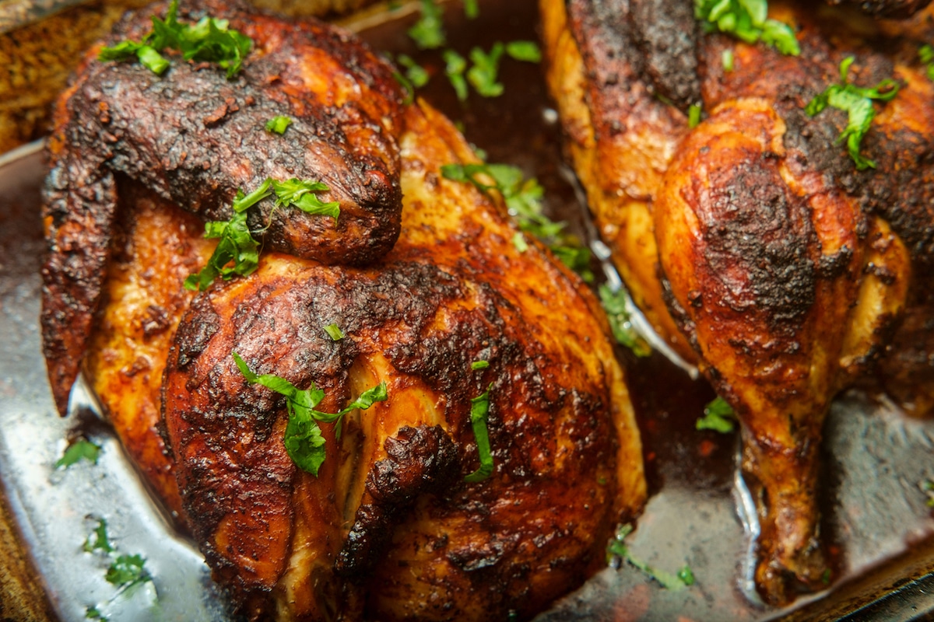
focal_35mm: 53
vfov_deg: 25.5
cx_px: 467
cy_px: 311
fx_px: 1375
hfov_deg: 37.5
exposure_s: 1/250
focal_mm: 35
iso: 200
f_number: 5
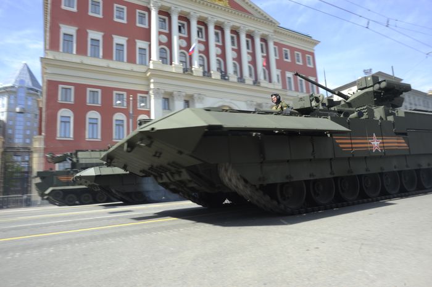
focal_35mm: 24
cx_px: 216
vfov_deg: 53.1
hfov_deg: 73.8
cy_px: 144
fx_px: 288
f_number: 14
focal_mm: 24
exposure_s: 1/40
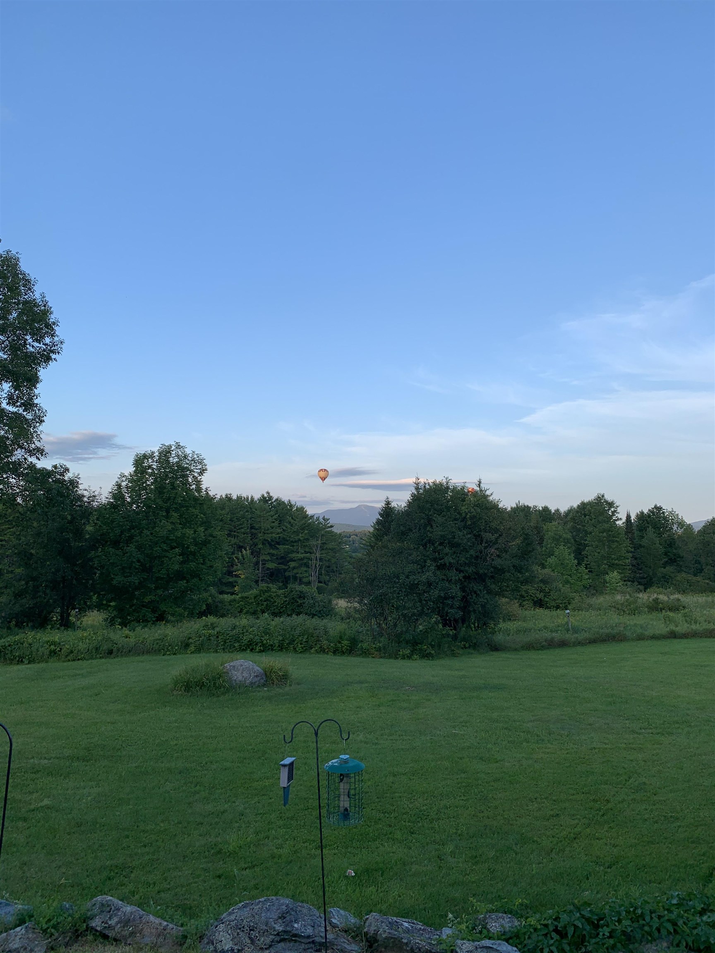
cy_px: 476
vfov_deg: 67.3
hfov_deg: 53.1
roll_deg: -0.4
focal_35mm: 26
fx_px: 716
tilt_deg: +5.8
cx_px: 358
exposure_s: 1/711
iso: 25
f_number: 1.8
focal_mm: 4.25
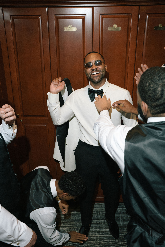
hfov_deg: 40.9
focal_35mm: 32
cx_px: 82
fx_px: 221
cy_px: 124
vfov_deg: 58.4
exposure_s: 1/160
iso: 1600
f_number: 4.5
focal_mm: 32.2
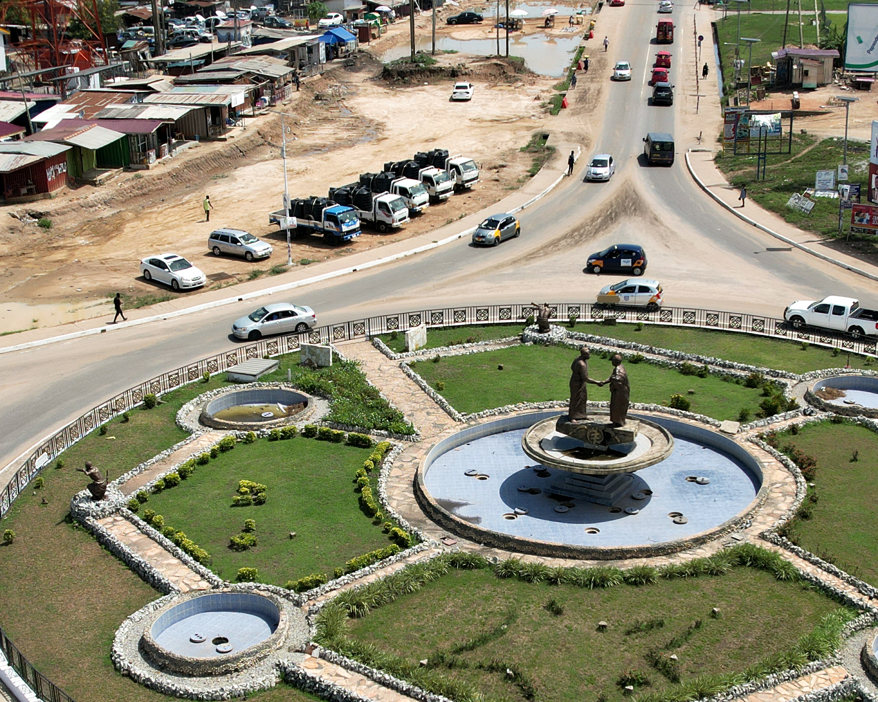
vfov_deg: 26.1
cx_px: 459
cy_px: 438
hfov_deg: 32.5
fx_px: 1507
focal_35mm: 58
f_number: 2.8
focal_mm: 8.38
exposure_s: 1/2500
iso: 100
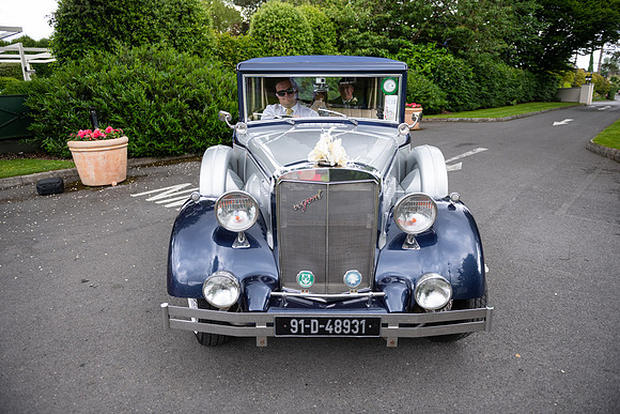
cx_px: 310
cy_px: 207
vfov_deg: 53.2
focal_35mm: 24
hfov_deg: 73.7
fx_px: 413
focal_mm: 24
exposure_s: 1/400
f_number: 3.5
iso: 320
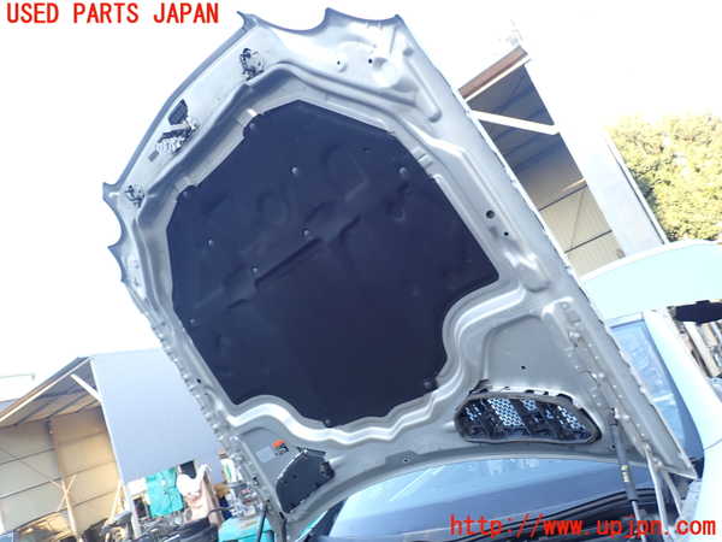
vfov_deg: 54.9
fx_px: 521
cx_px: 361
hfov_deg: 69.4
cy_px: 271
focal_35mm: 25
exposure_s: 1/60
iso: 100
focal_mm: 4.5
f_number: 2.8
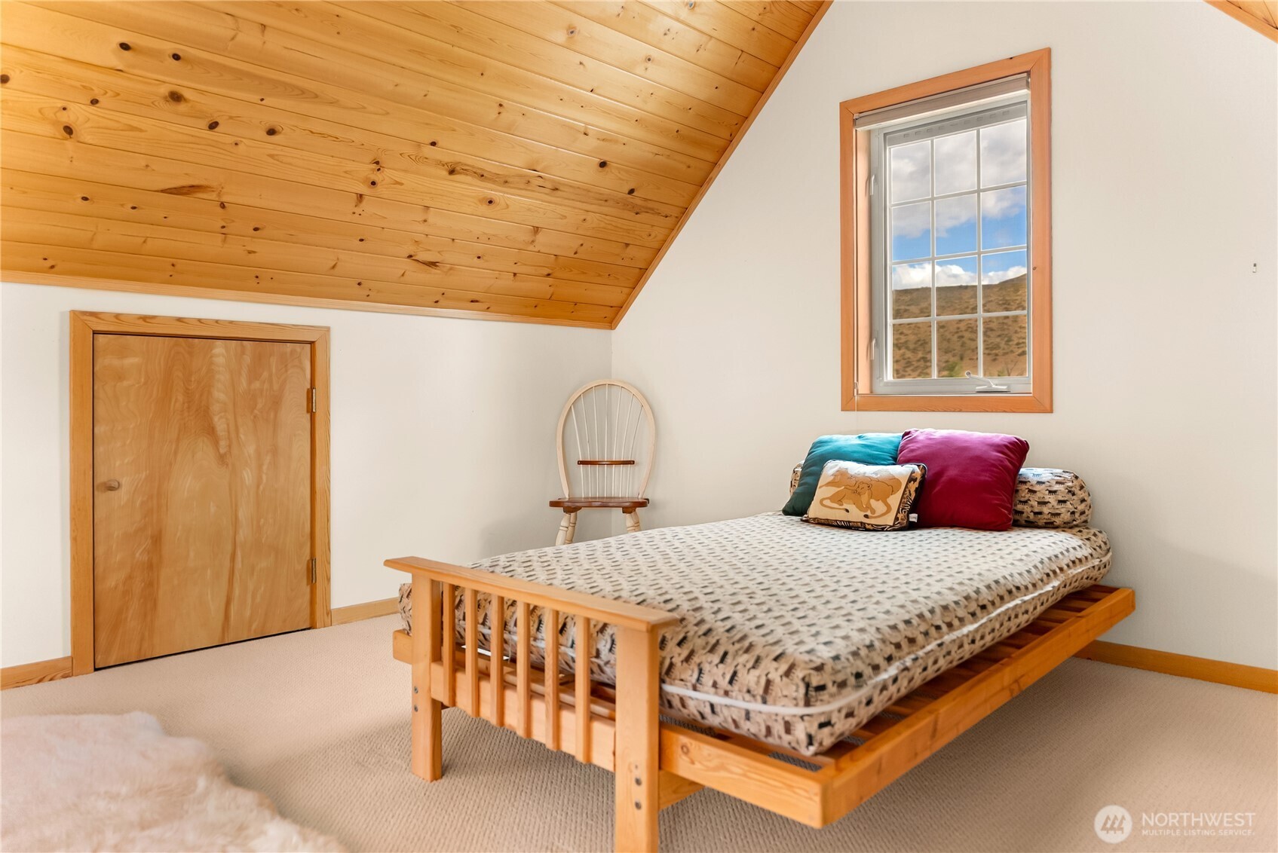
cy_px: 426
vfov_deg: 53.2
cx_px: 639
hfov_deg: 73.7
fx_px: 852
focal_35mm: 24
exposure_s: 1/8000
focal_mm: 24
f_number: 2.8
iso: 400
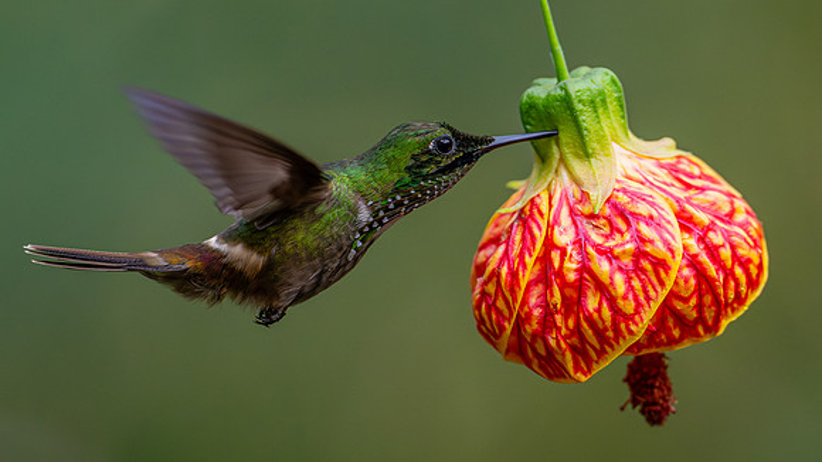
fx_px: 15781
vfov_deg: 1.7
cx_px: 290
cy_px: 177
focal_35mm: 724
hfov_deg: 3.0
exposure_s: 1/2000
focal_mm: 400
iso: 5000
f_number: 4.5
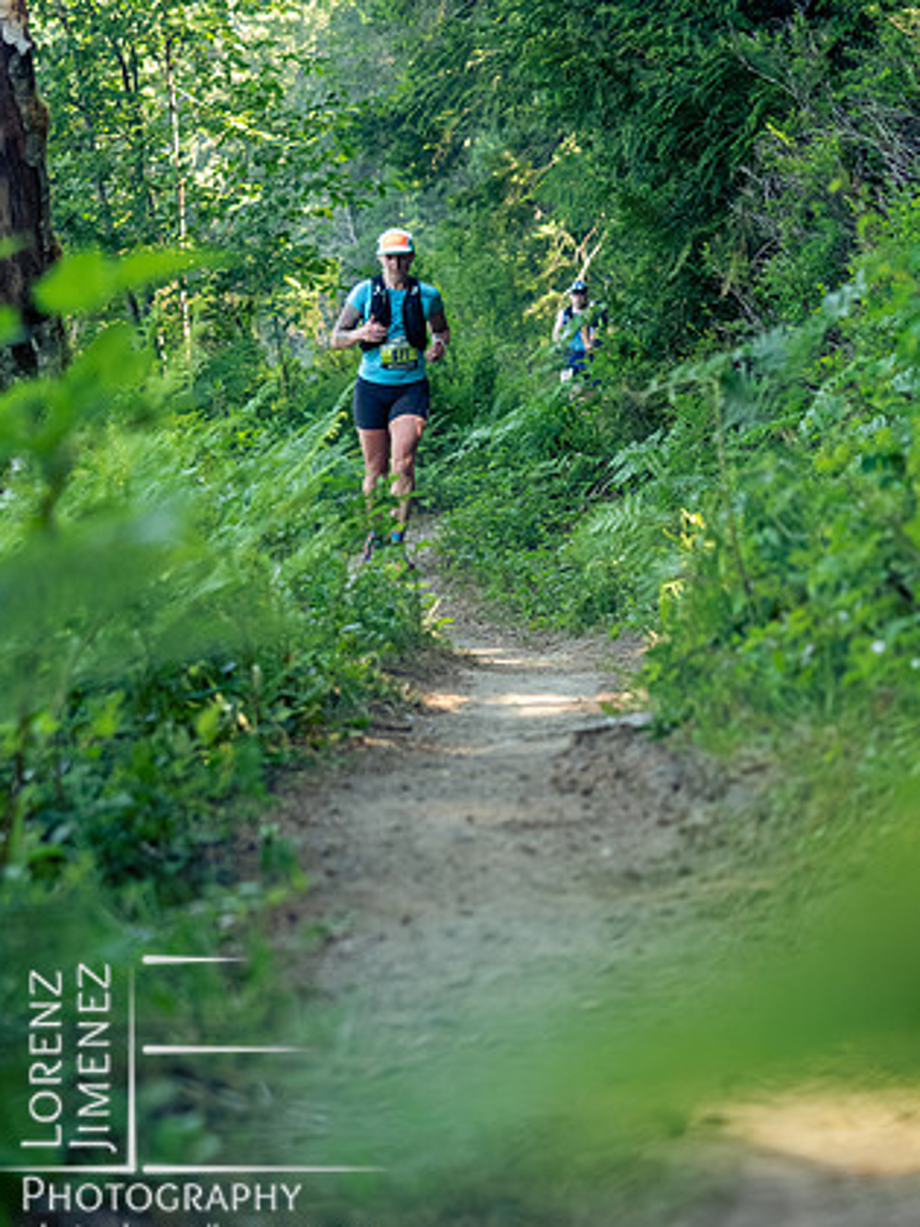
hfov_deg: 13.8
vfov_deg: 18.4
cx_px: 475
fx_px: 3792
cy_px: 614
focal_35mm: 107
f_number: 2.8
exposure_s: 1/1000
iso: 2500
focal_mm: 50
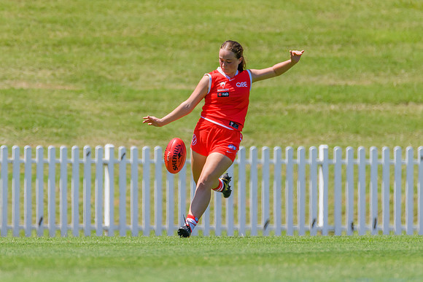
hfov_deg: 1.9
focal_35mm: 1089
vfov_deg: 1.3
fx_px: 12793
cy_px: 131
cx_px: 194
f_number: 7.1
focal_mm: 600
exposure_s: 1/2000
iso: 800
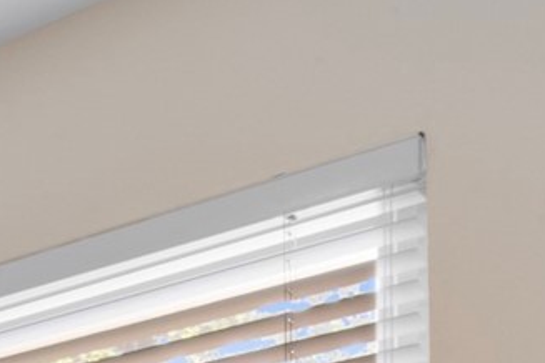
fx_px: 1408
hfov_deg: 12.3
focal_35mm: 93
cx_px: -995
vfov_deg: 12.0
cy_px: 853
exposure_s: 4
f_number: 9
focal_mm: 14
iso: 250
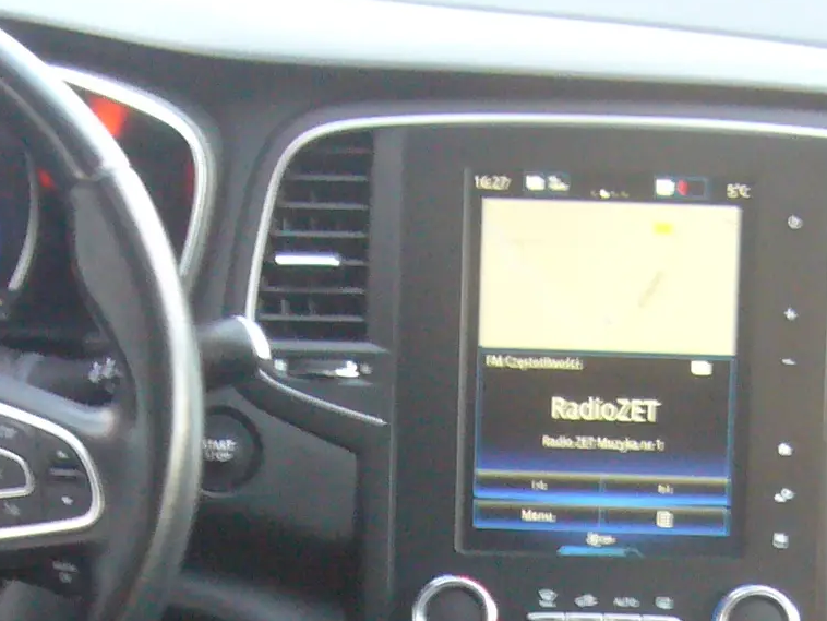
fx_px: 2485
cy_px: 946
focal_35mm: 104
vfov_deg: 13.4
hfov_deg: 18.8
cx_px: 543
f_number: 2.8
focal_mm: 4.6
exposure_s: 1/13
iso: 200
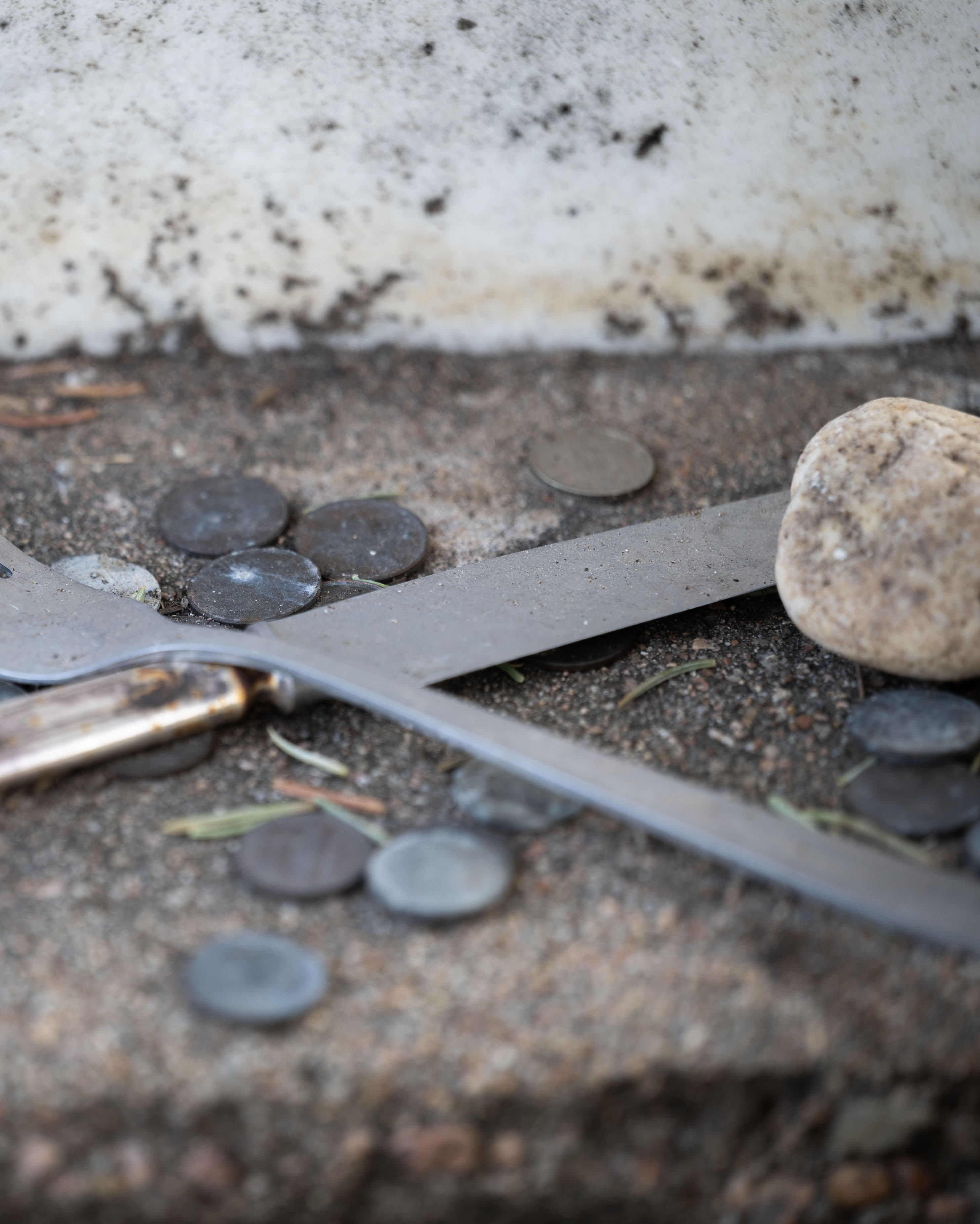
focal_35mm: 307
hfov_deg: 5.0
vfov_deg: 6.3
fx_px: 11130
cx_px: 169
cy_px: 590
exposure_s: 1/250
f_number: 2.8
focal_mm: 200
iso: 50
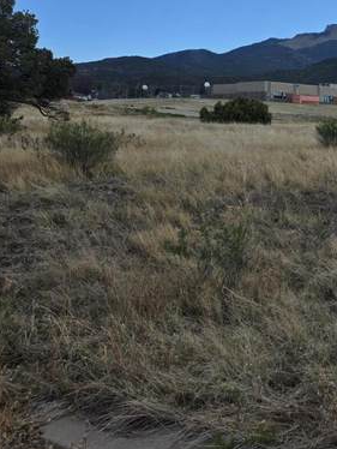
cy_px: 133
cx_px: 309
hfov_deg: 24.1
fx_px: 765
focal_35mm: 59
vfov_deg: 32.3
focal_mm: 6.3
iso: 80
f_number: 1.7
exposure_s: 1/4057
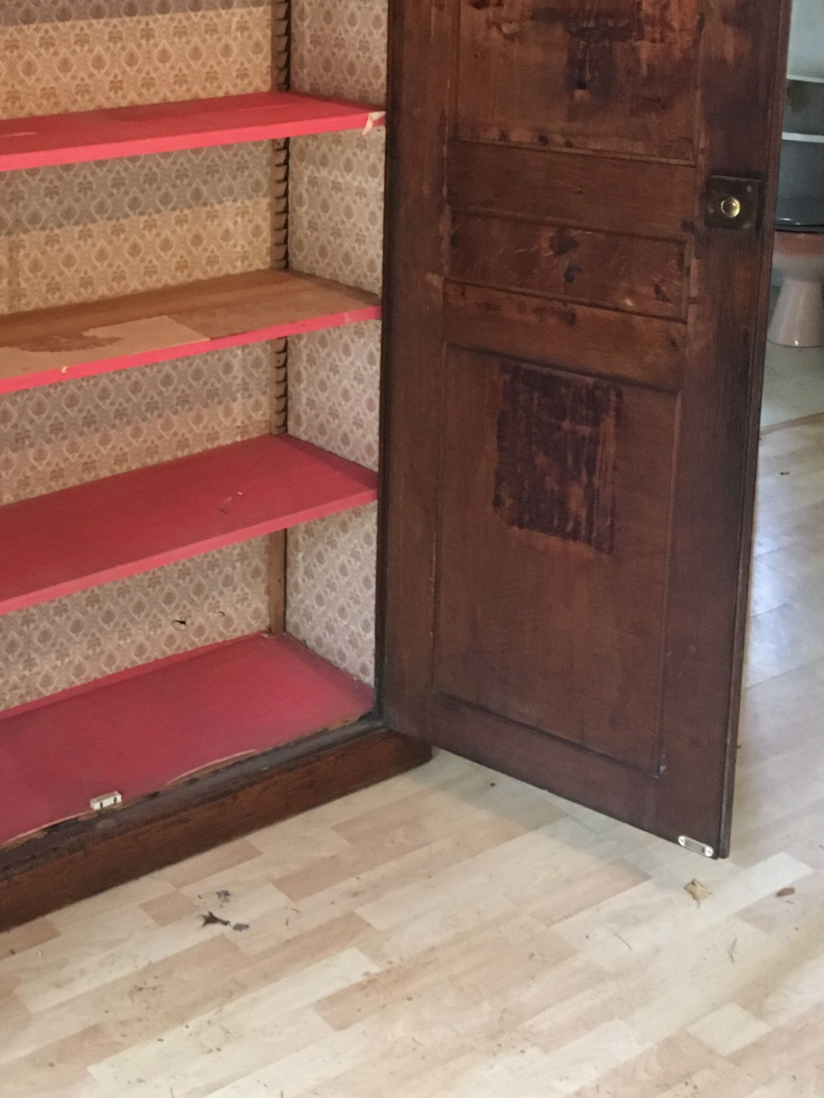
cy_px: 225
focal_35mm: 51
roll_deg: +1.4
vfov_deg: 36.3
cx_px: 137
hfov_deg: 27.8
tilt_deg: -12.3
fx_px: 1619
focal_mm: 4.15
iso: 200
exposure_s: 1/17
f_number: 2.2
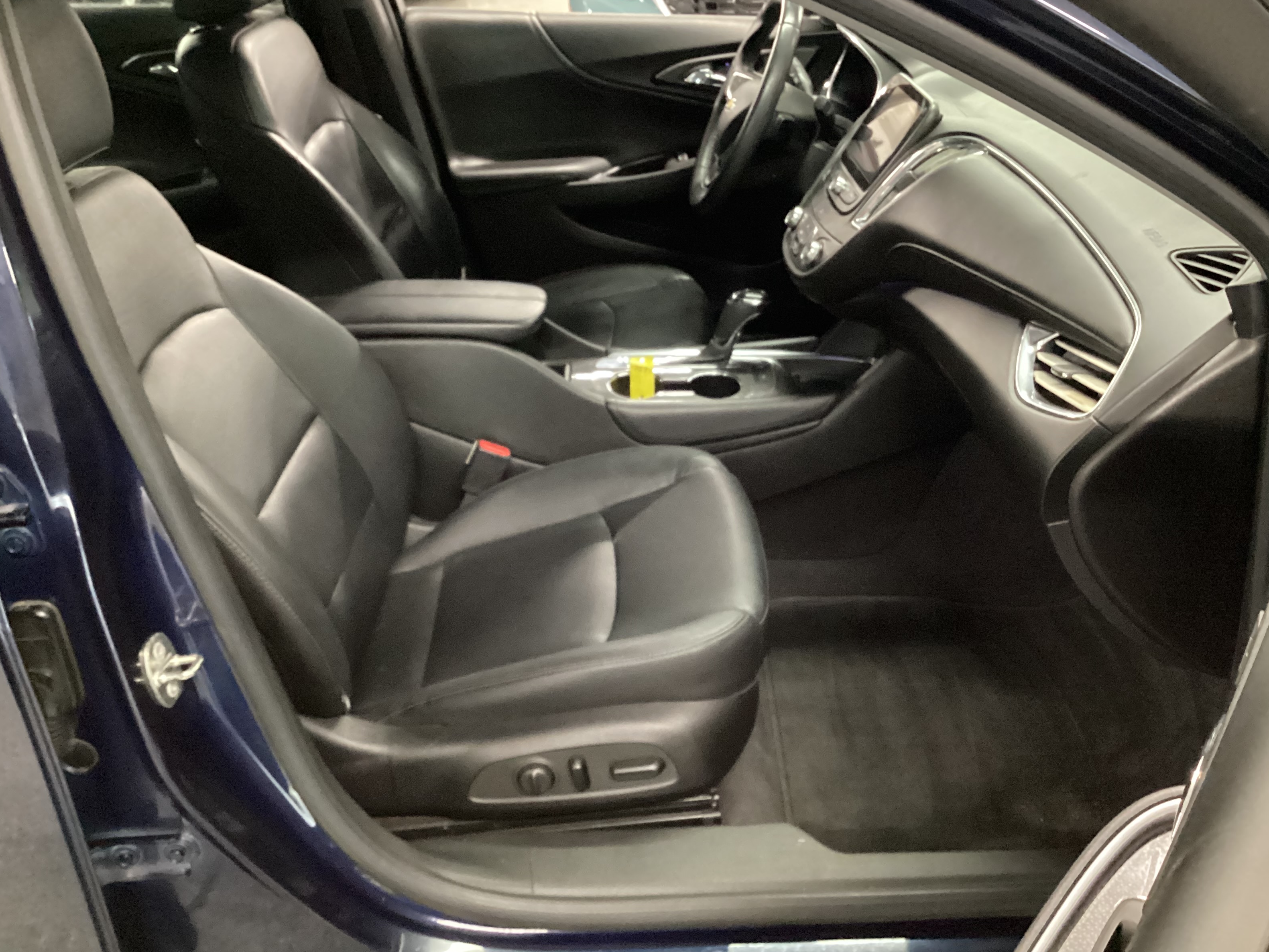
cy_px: 469
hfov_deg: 56.8
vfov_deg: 44.2
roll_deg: +2.9
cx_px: 632
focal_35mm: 32
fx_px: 1173
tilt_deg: -30.4
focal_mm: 3.3
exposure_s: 1/20
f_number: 2.4
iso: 800
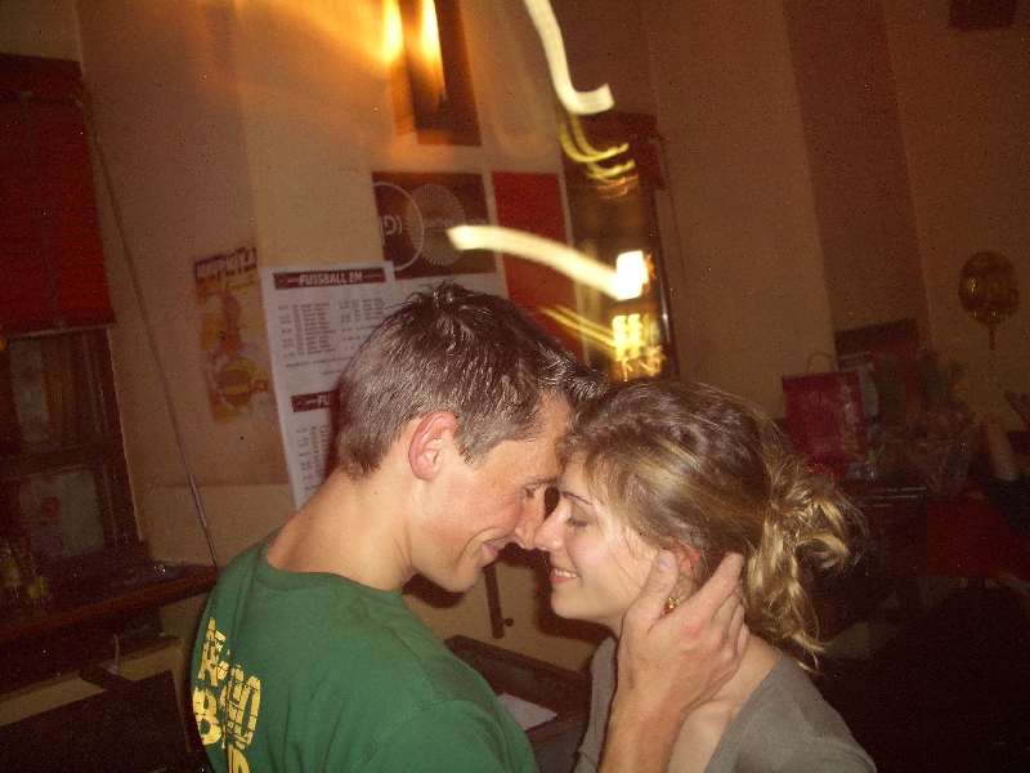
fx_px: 1041
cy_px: 386
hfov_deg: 52.6
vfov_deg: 40.7
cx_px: 515
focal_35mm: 35
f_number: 2.6
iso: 100
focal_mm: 5.8
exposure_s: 4
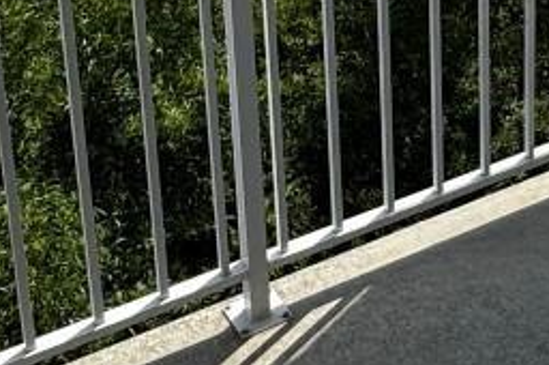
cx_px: 558
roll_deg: -0.5
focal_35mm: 82
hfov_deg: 23.7
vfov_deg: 15.1
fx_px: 1249
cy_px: -215
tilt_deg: -16.0
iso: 50
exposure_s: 1/1976
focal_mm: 2.22
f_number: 2.2
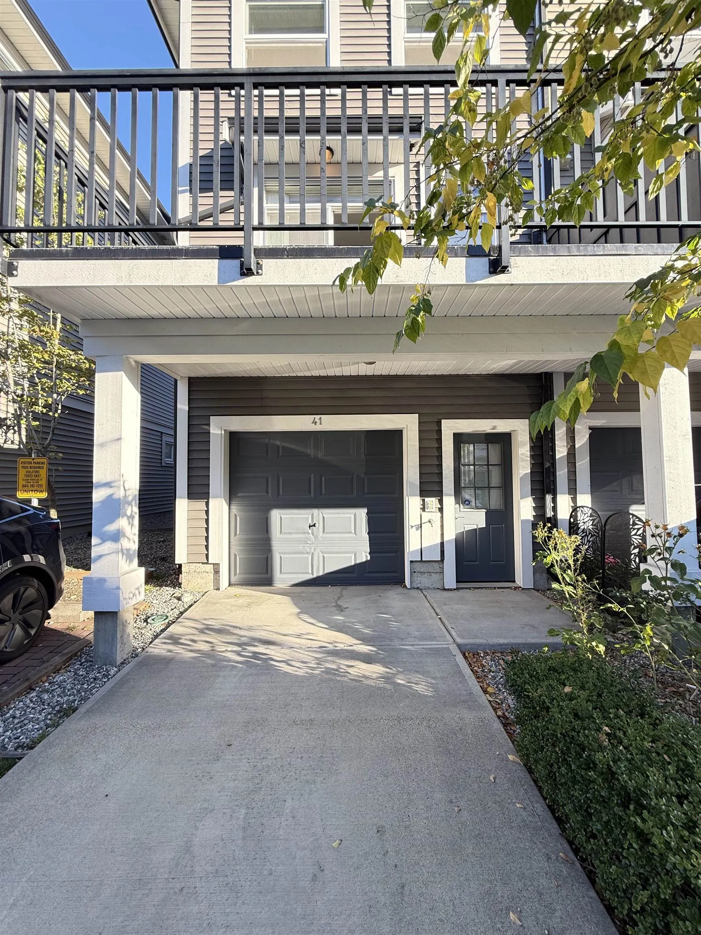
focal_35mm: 14
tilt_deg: +3.9
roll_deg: -0.2
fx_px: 378
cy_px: 468
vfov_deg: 102.1
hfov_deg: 85.7
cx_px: 350
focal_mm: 2.22
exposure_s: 1/257
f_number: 2.2
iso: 64
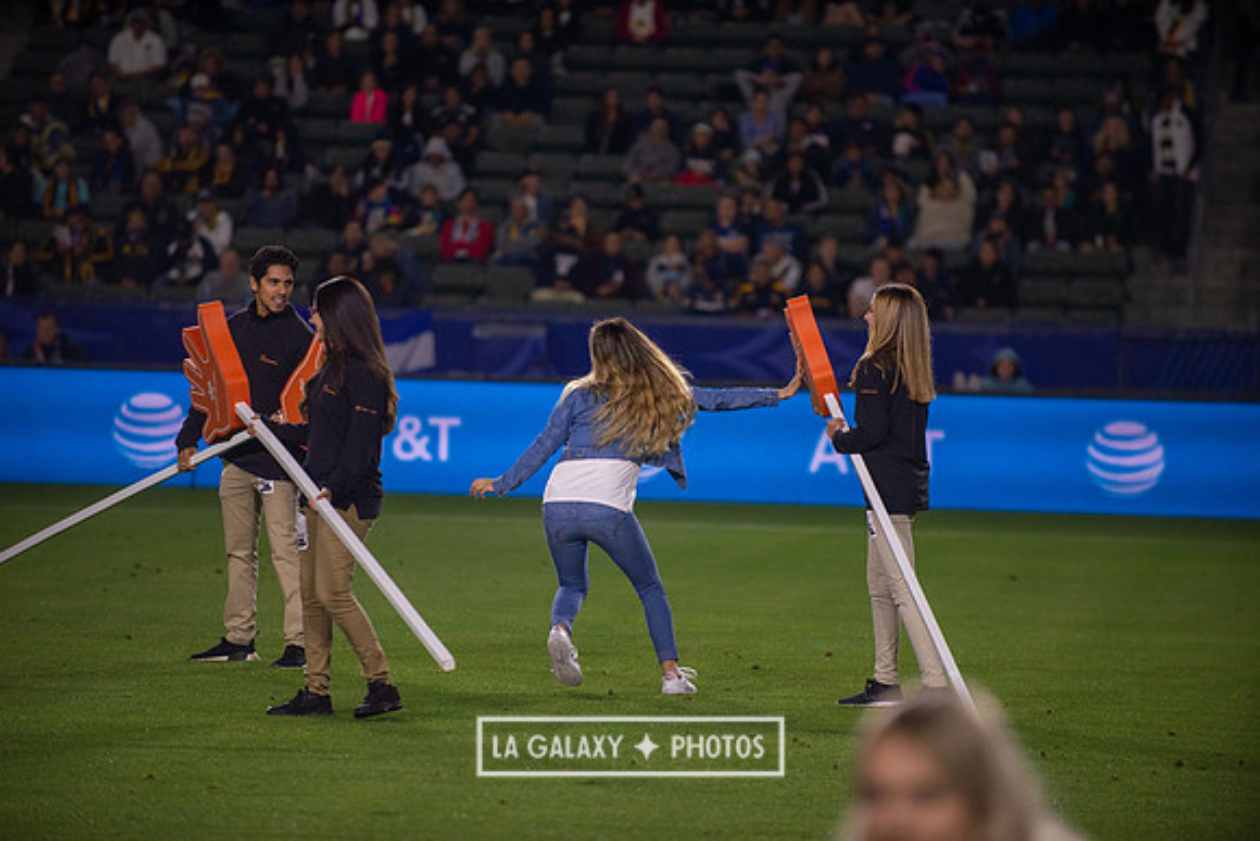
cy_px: 420
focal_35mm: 200
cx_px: 630
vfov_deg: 6.9
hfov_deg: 10.3
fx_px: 7001
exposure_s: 1/2500
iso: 1600
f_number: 2.8
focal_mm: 200
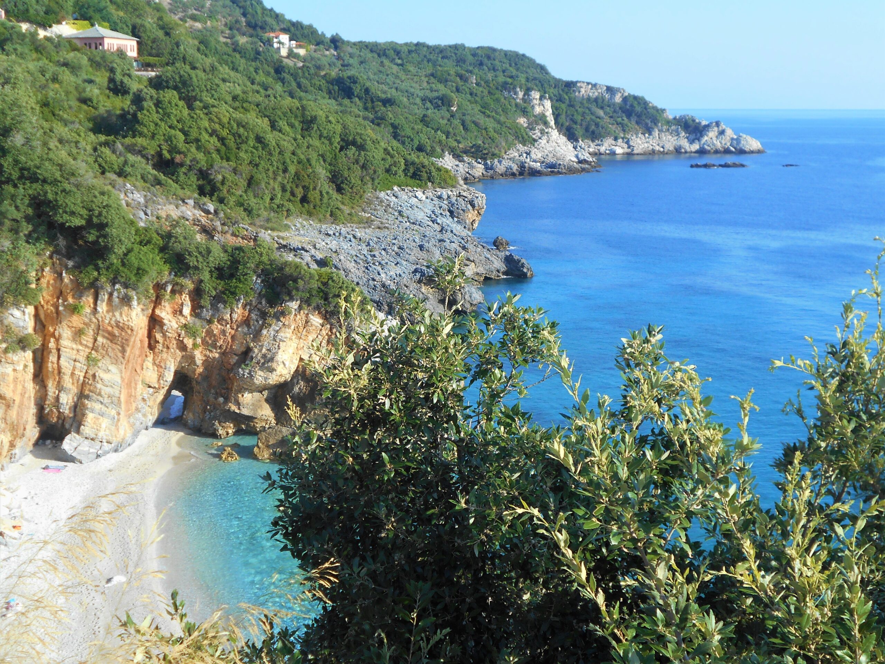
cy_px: 332
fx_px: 1125
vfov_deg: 32.9
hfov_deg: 42.9
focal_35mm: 44
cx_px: 442
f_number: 4.2
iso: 80
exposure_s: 1/320
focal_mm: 7.7
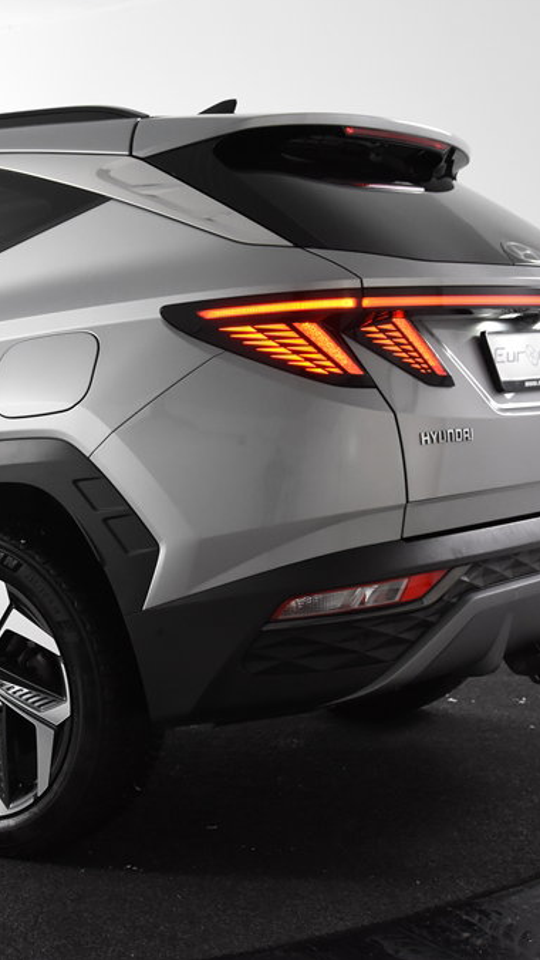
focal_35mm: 62
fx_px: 1577
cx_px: -82
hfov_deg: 18.5
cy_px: 476
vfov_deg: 33.8
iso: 1600
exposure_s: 1/80
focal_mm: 26
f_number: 4.5
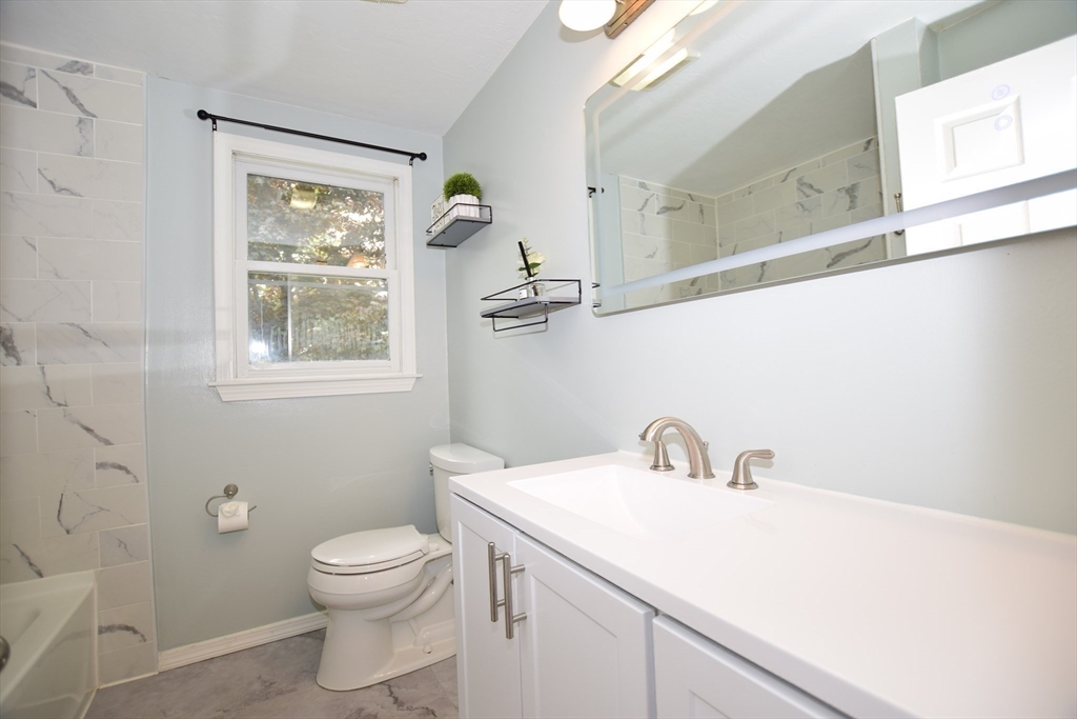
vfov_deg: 77.3
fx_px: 449
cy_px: 360
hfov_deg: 100.4
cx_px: 538
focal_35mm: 15
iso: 200
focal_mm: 10
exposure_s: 1/200
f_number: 3.5
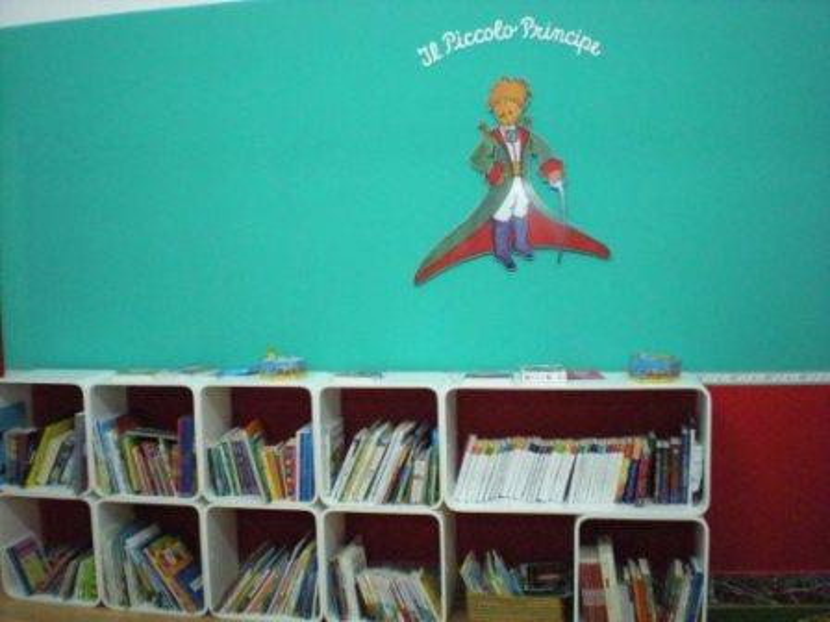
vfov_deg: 37.7
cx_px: 415
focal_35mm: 38
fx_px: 911
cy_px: 311
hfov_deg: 49.0
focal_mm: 6.3
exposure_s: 1/57.7
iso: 800
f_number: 3.1
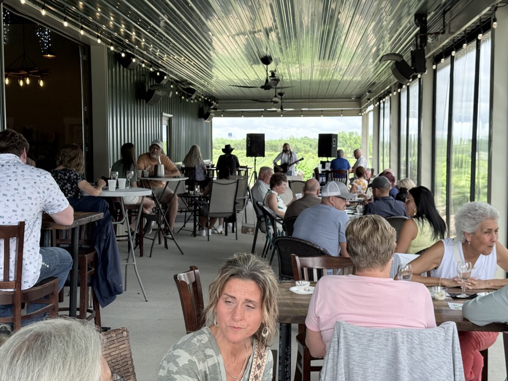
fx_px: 704
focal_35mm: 48
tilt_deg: -3.5
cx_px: 254
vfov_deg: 30.3
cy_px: 190
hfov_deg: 39.7
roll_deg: -0.2
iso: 100
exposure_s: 1/975
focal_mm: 6.76
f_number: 1.78
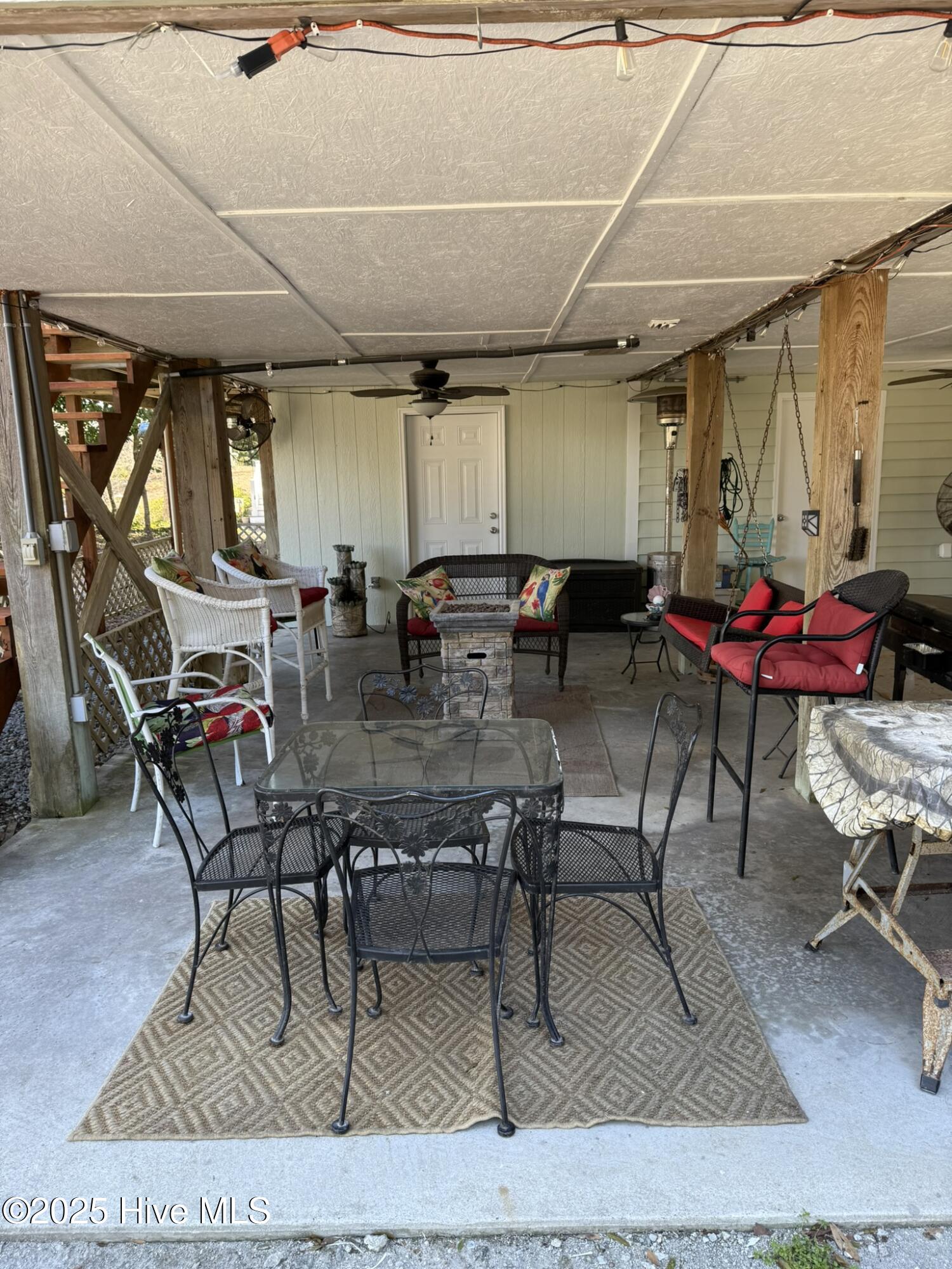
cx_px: 476
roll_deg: +1.4
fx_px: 880
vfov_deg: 71.6
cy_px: 634
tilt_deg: -10.6
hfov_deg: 56.8
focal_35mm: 24
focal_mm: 6.76
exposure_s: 1/153
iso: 80
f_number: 1.78
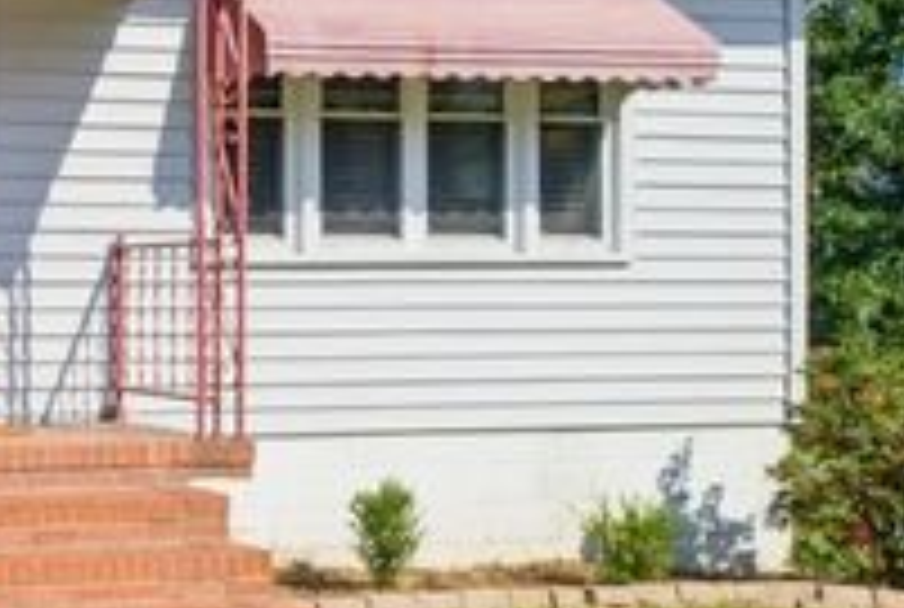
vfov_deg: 22.4
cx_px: -351
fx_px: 1535
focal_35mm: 61
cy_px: 277
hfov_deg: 26.4
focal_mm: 12
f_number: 7.1
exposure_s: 1/60
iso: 80
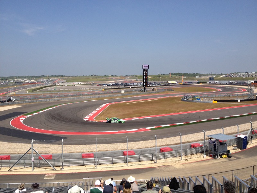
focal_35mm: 35
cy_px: 96
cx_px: 128
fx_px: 260
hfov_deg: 52.6
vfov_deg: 40.7
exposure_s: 1/2208
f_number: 2.4
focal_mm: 4.28
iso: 50
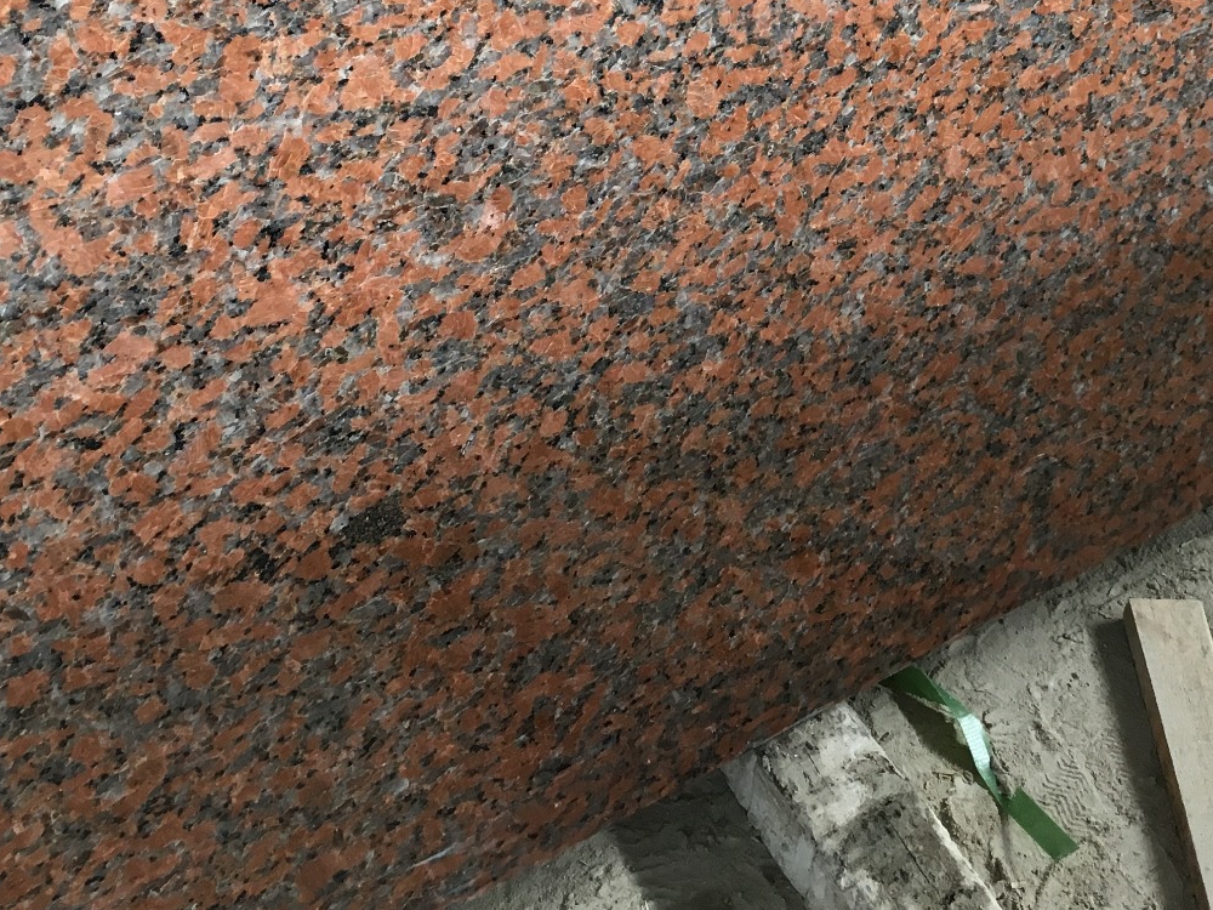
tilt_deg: -33.8
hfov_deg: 32.6
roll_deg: -13.6
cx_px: 905
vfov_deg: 24.2
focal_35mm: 58
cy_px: 28
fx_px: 2032
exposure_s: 1/33
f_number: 2.2
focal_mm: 4.15
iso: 32
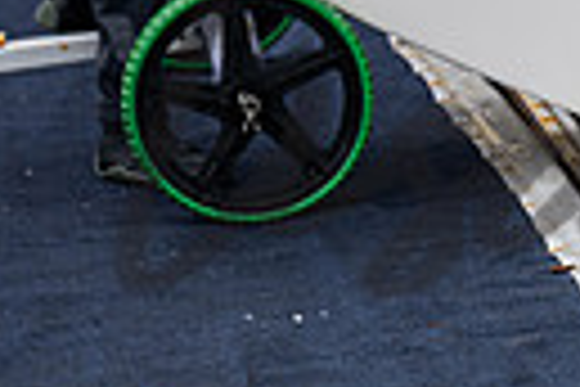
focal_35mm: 469
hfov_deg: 4.3
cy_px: 101
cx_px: 1120
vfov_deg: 2.9
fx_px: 7556
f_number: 6.3
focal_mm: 104
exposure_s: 1/500
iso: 220
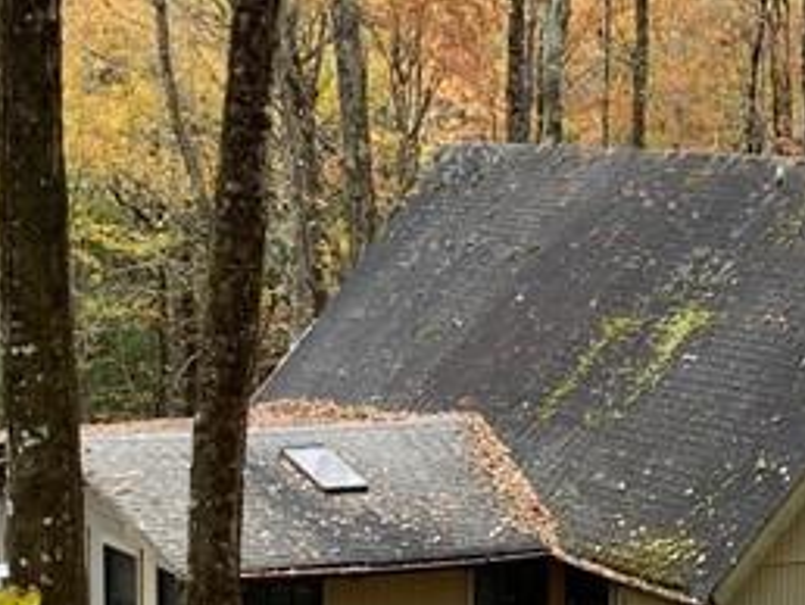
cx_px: 690
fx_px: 2398
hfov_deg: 18.8
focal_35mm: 103
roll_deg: -1.9
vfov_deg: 14.3
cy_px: 543
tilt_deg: -8.7
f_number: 1.8
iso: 64
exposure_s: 1/121
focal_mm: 4.25
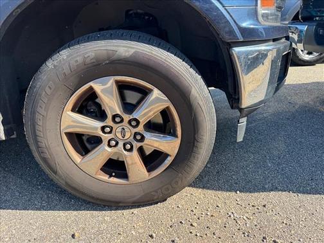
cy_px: 122
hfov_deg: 71.6
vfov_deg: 56.8
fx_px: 225
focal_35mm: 24
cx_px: 162
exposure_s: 1/938
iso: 80
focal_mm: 6.76
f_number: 1.78
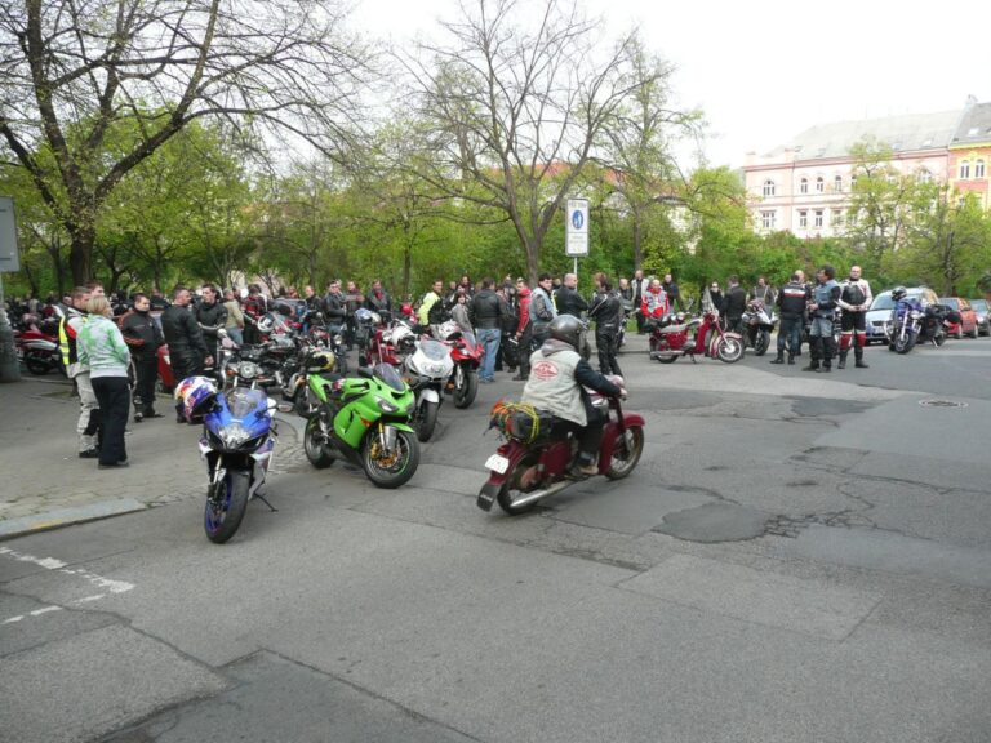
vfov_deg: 49.7
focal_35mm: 28
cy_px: 372
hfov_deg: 63.4
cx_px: 496
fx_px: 802
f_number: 3.3
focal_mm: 4.6
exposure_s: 1/250
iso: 100
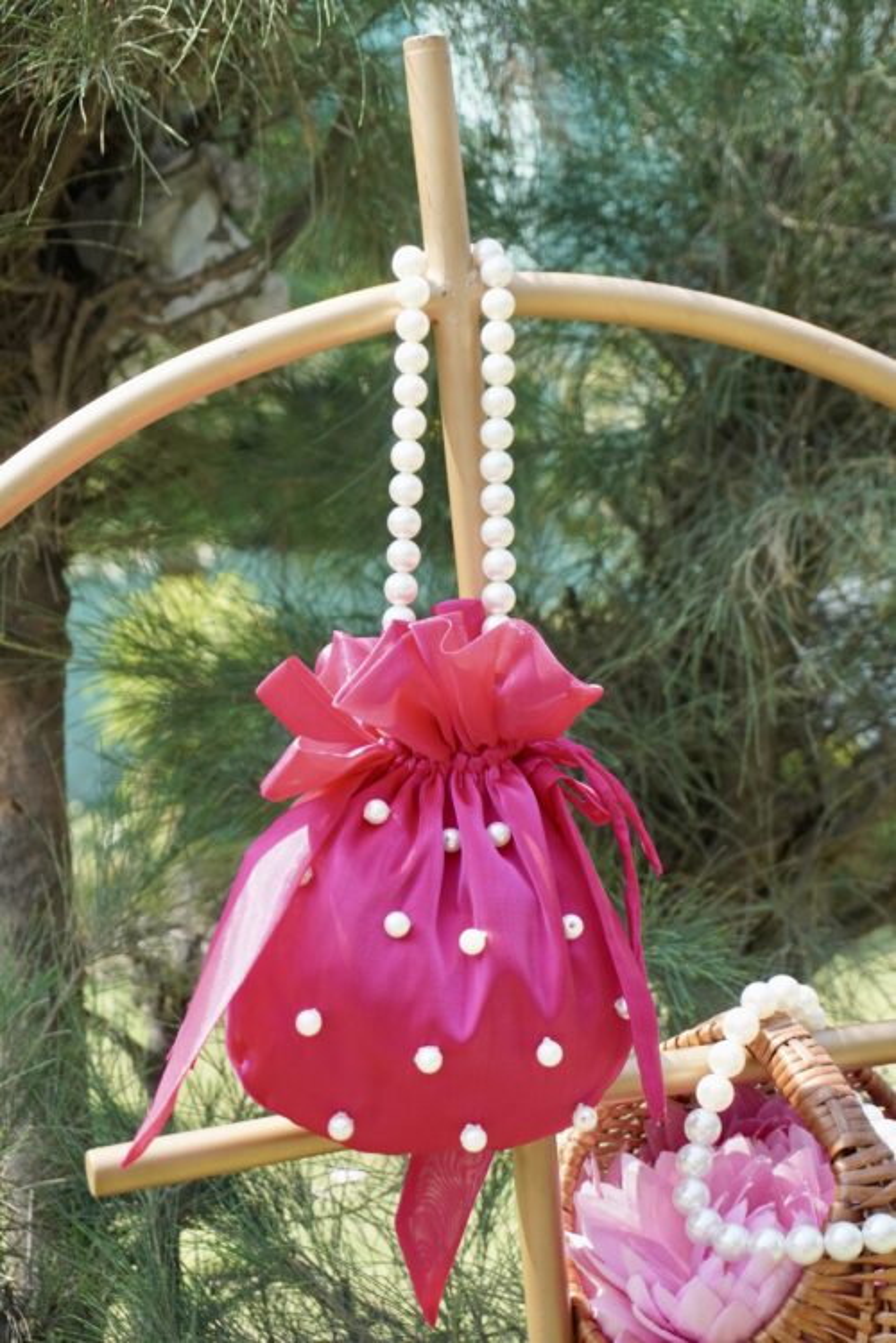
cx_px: 448
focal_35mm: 75
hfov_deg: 18.2
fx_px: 2800
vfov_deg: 27.0
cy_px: 672
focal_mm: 50
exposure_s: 1/800
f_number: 6.3
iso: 800
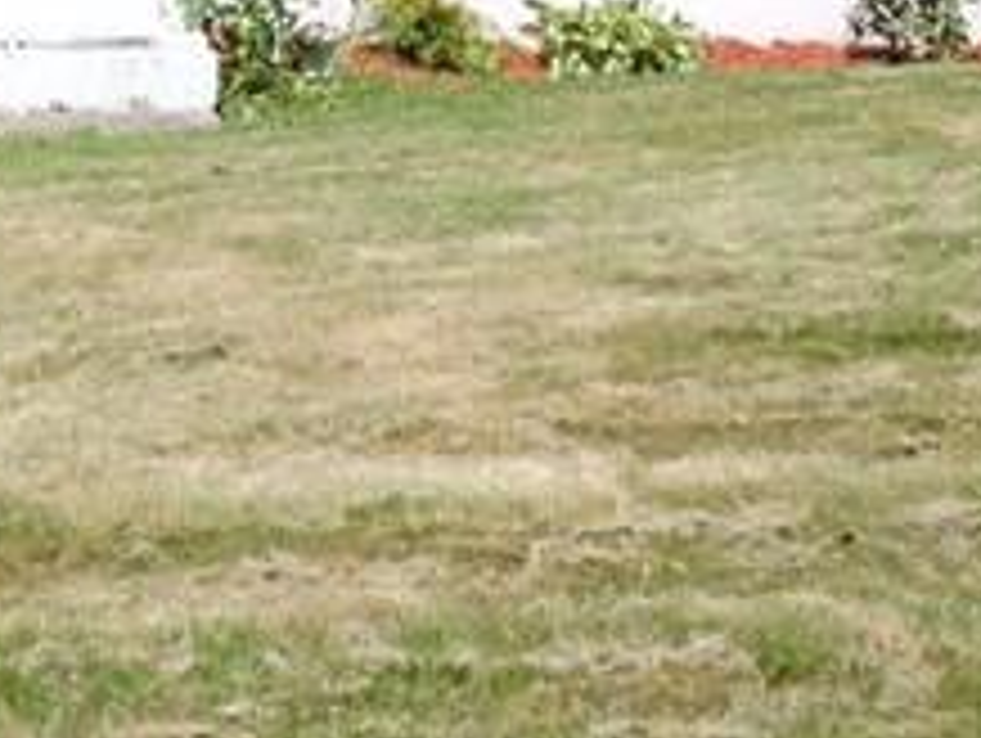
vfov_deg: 9.3
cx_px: -500
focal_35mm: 155
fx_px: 4397
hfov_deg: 12.1
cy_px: -482
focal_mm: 5.9
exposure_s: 1/800
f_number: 3.6
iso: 100
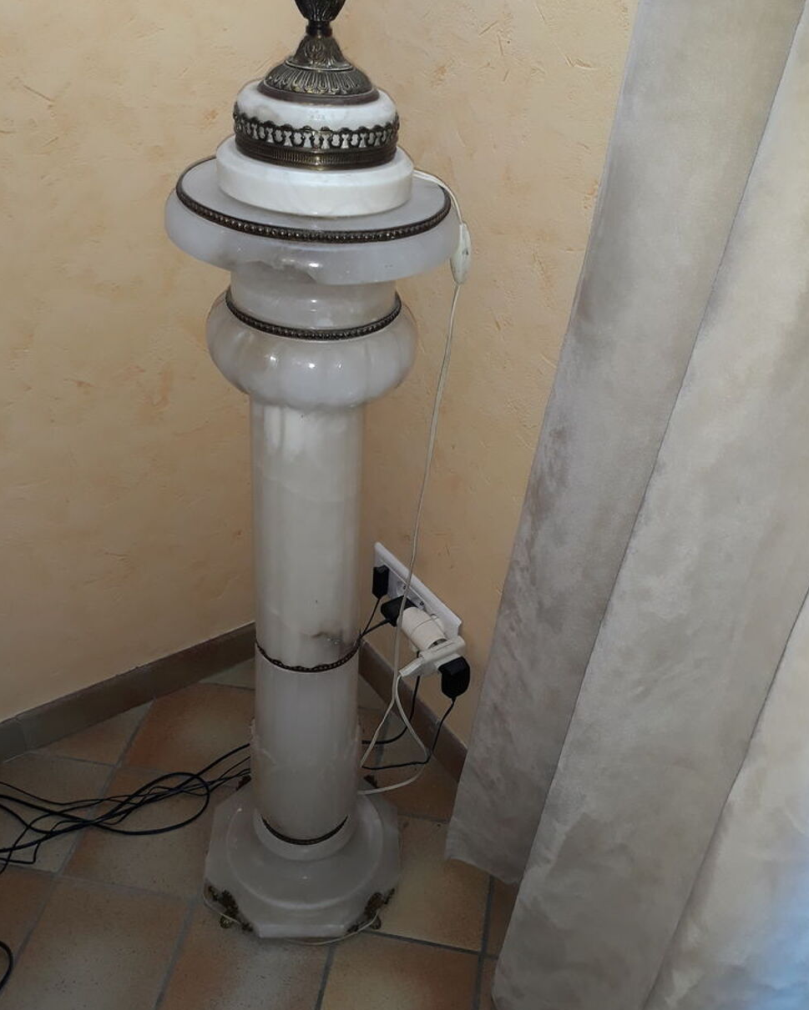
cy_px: 543
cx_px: 414
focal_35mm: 29
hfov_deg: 50.0
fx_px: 868
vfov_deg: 60.4
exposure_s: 1/50
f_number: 1.7
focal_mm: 3.71
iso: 80
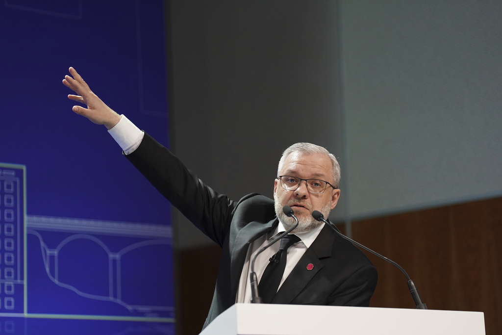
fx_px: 2162
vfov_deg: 8.9
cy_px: 168
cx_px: 251
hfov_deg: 13.2
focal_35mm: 155
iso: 2500
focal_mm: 155
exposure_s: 1/640
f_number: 2.8
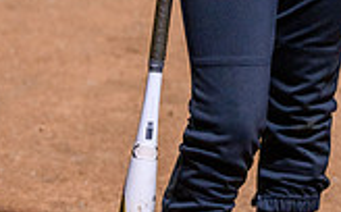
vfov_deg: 4.4
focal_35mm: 294
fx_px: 2729
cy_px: -212
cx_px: 250
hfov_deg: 7.1
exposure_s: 1/250
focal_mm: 105
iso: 4000
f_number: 5
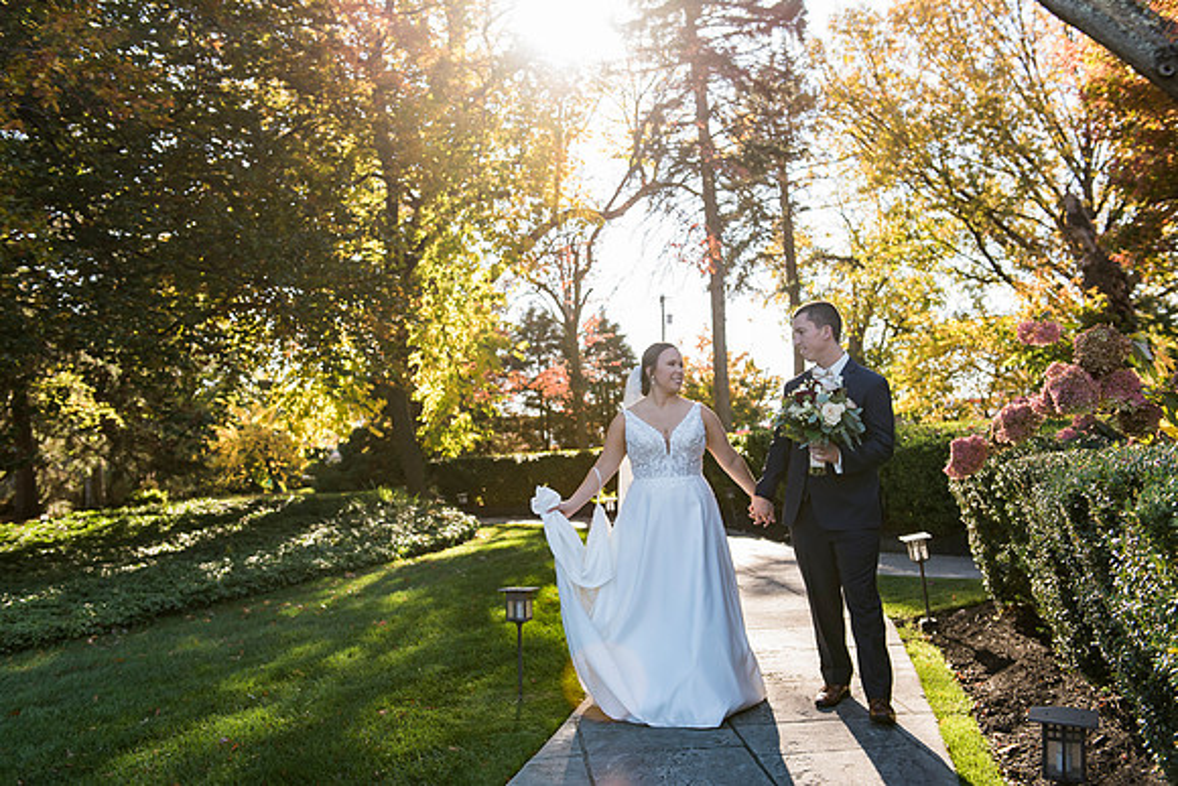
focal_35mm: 36
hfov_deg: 53.1
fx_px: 1178
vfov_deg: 36.9
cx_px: 589
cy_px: 393
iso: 400
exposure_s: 1/500
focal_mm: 36
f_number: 4
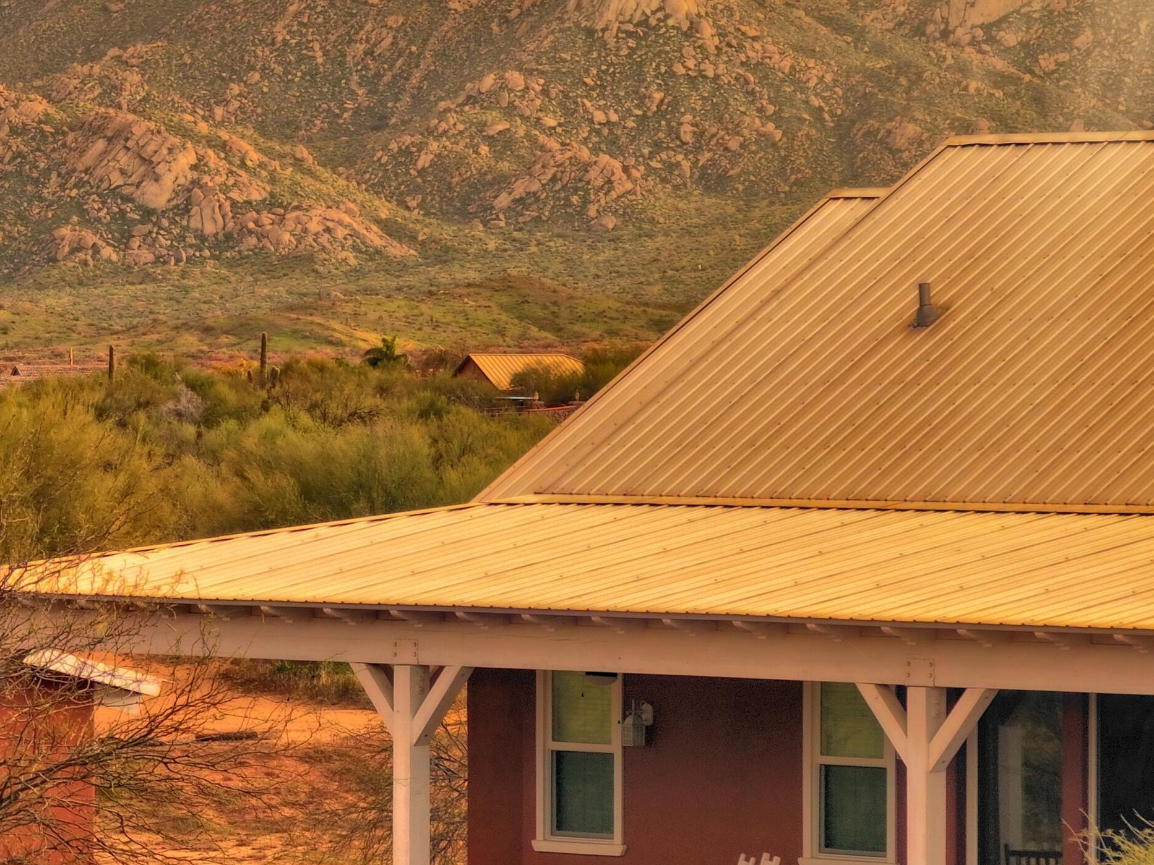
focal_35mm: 267
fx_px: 8902
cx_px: 263
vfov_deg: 5.6
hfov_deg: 7.4
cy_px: 356
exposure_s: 1/30
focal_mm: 30.71
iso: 110
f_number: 3.4
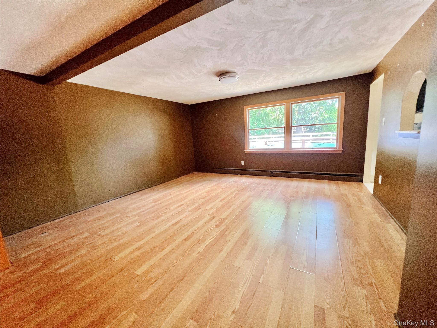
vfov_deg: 89.9
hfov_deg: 106.2
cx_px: 218
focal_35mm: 13
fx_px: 164
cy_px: 164
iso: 250
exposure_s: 1/60
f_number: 1.8
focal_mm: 1.57
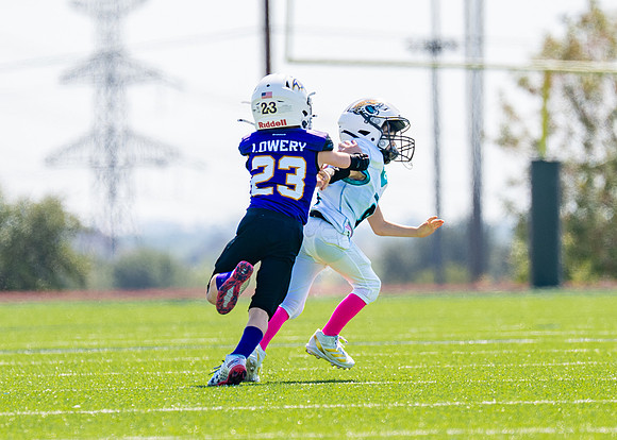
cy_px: 148
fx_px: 8555
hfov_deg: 4.1
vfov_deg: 2.9
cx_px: 345
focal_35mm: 488
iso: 125
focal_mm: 200
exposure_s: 1/2000
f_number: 2.8
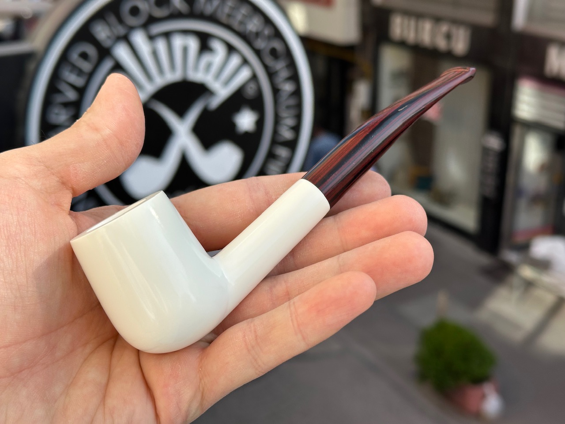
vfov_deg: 30.3
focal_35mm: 48
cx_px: 282
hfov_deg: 39.7
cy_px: 212
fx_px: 783
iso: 64
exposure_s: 1/1613
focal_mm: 6.86
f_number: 1.78
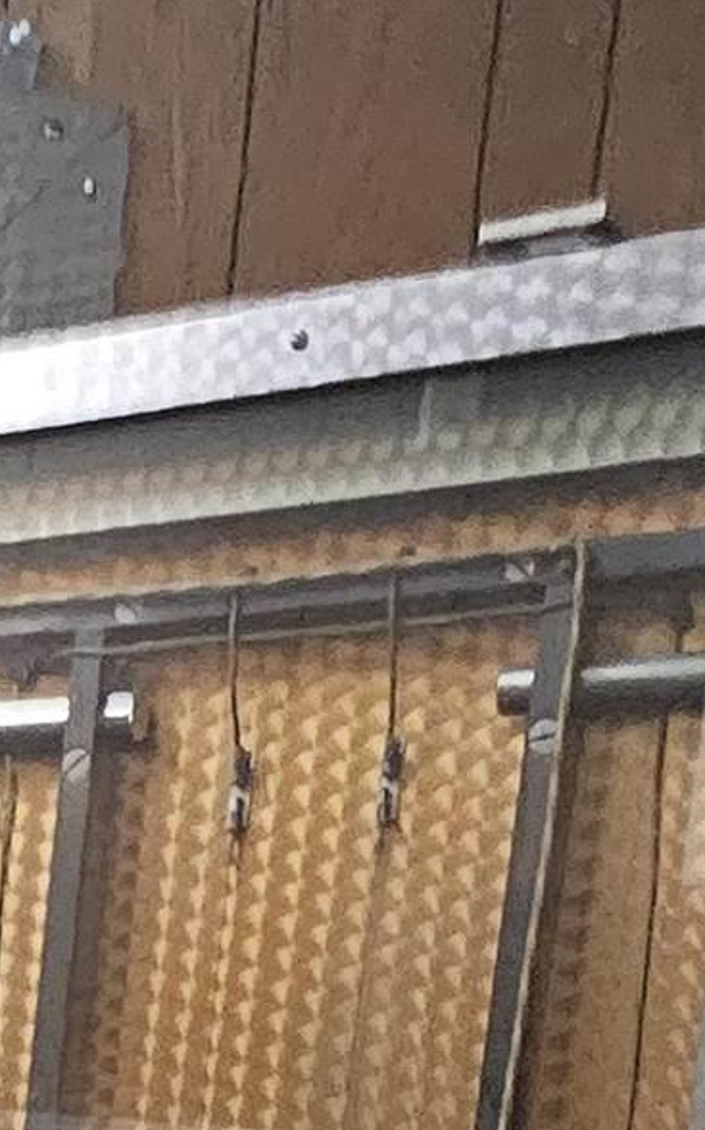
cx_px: -394
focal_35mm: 72
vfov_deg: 23.2
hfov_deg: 16.3
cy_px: 1682
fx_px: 2216
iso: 1000
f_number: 2.2
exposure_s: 1/24
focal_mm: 2.2
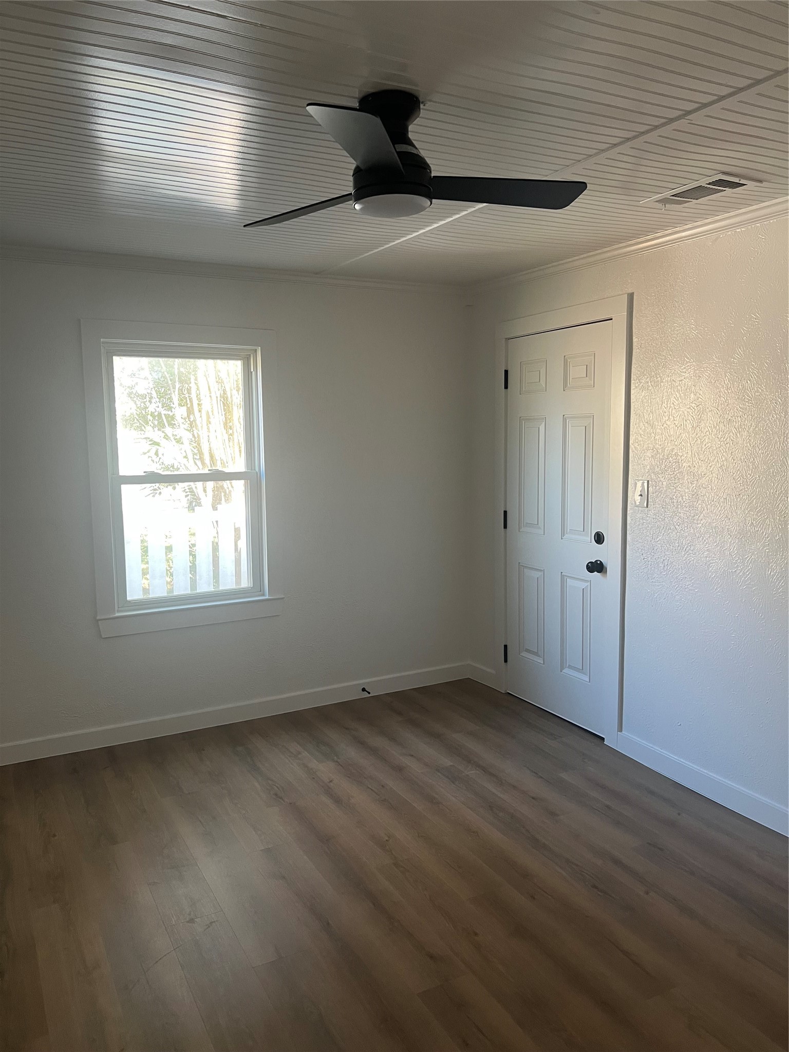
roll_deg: +0.4
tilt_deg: -5.3
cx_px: 394
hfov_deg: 53.1
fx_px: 790
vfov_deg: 67.3
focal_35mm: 26
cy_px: 526
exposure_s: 1/67
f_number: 1.5
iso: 125
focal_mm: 5.7
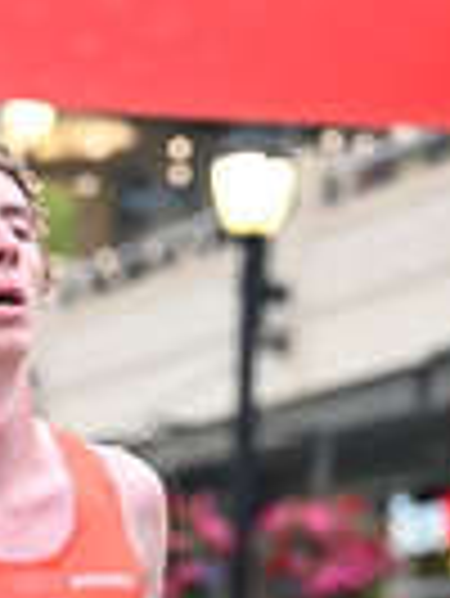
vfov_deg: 7.1
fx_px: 4828
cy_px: 544
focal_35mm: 279
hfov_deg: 5.3
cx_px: 119
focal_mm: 70
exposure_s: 1/800
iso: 1600
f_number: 2.8
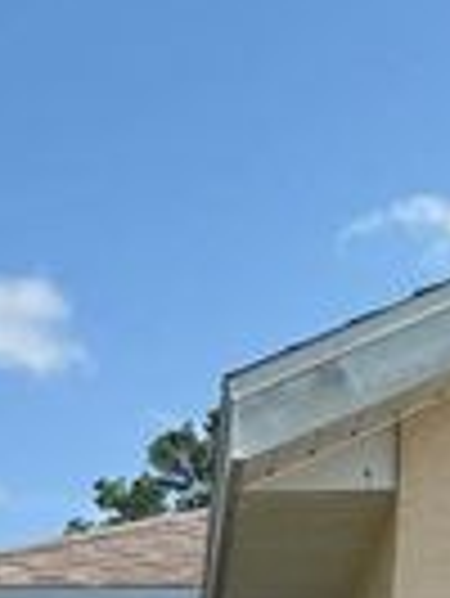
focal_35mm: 130
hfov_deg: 11.2
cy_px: 1185
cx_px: -108
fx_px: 2250
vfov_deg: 13.2
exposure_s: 1/2639
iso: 50
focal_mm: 5.96
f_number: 1.6
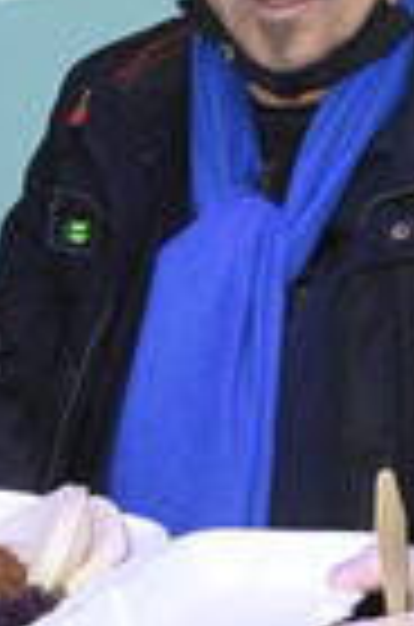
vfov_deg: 20.0
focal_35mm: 101
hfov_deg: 13.5
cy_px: 131
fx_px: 1751
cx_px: 256
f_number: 5.6
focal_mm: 35
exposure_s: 1/125
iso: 2000
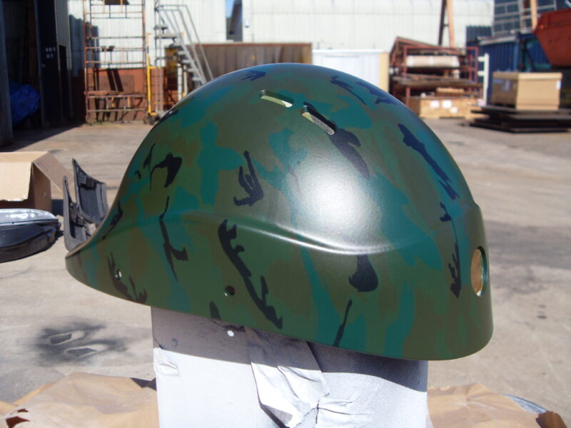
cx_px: 286
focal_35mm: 35
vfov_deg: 40.7
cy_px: 214
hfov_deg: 52.6
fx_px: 577
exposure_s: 1/250
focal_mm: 6.3
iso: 80
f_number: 7
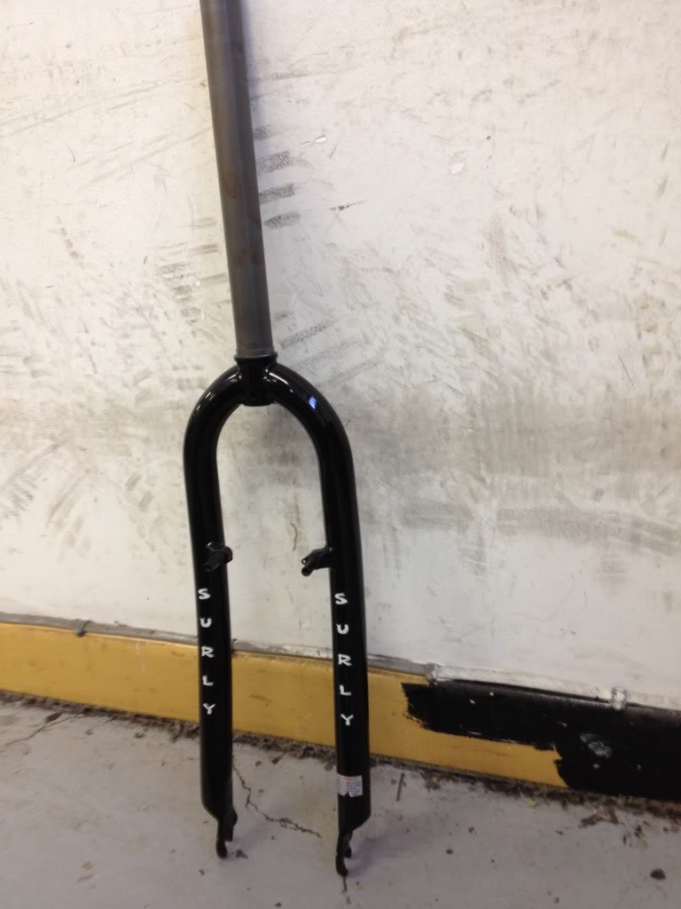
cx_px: 340
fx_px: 918
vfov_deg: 52.6
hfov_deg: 40.7
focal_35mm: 35
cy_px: 454
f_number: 2.4
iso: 80
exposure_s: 1/20
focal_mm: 4.3
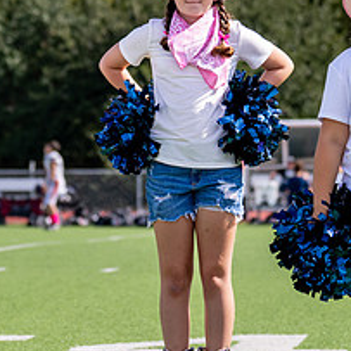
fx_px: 2845
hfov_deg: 7.0
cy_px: 110
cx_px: -118
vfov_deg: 7.1
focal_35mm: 248
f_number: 2.8
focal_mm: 70
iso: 250
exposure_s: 1/4000
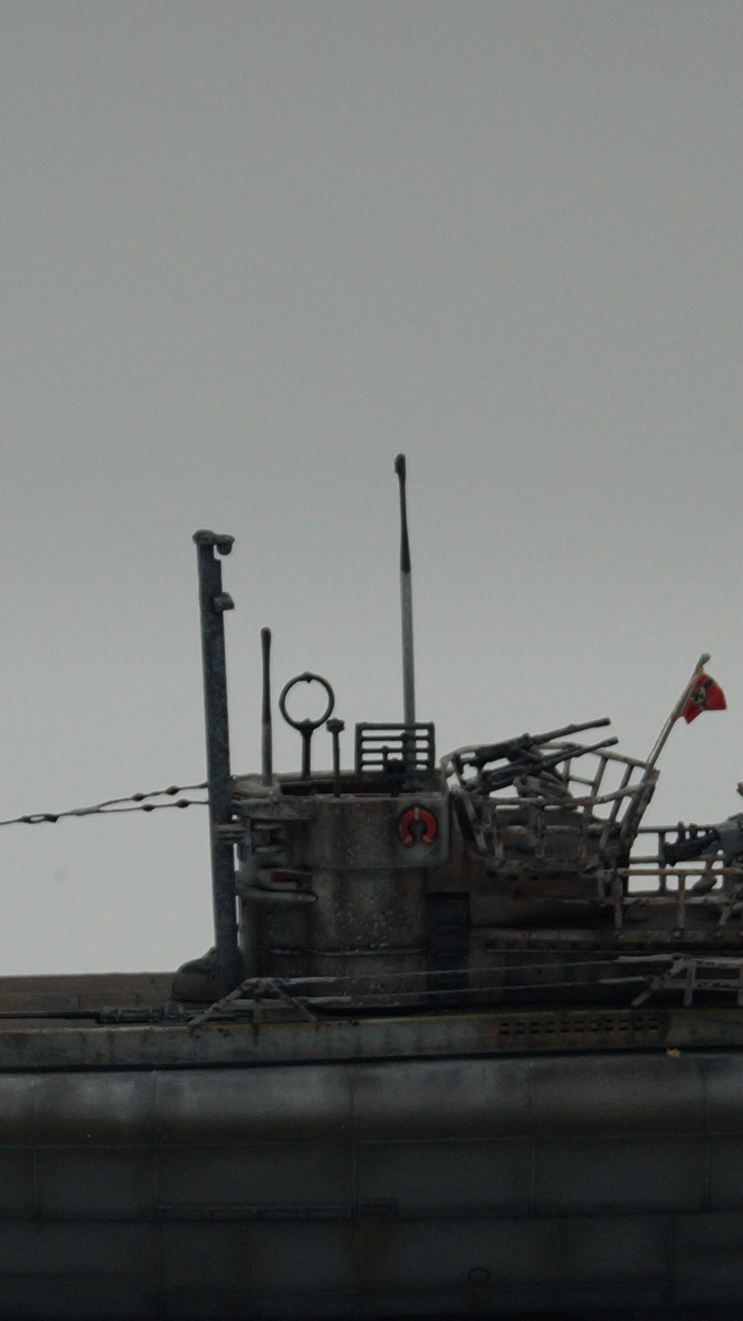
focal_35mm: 147
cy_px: 783
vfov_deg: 14.6
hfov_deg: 8.3
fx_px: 5148
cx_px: 406
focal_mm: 30
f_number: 4.5
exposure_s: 1/160
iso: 320
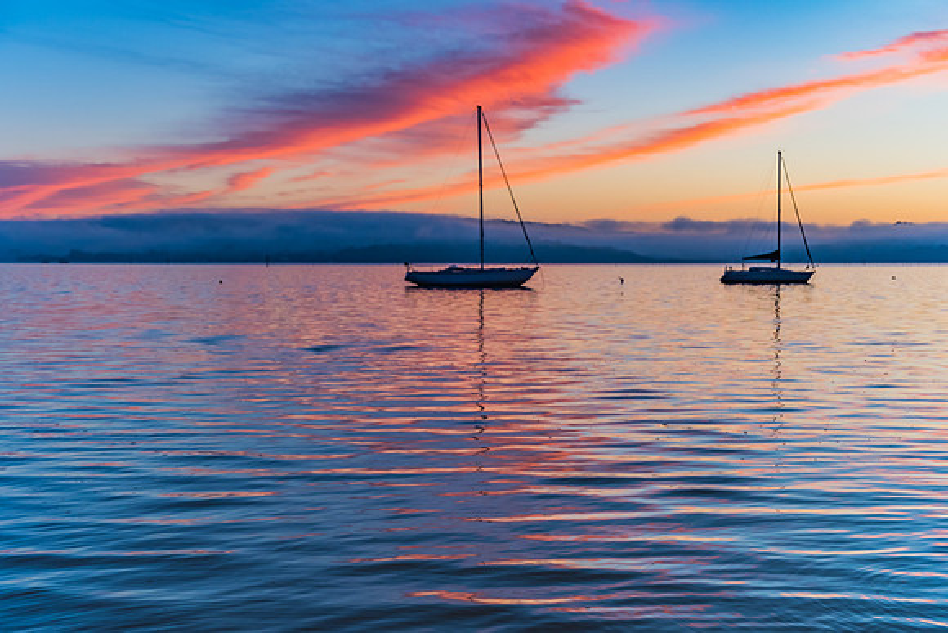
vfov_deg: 26.4
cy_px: 316
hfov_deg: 38.8
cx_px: 474
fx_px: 1347
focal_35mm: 51
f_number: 4.5
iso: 200
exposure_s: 1/80
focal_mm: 34
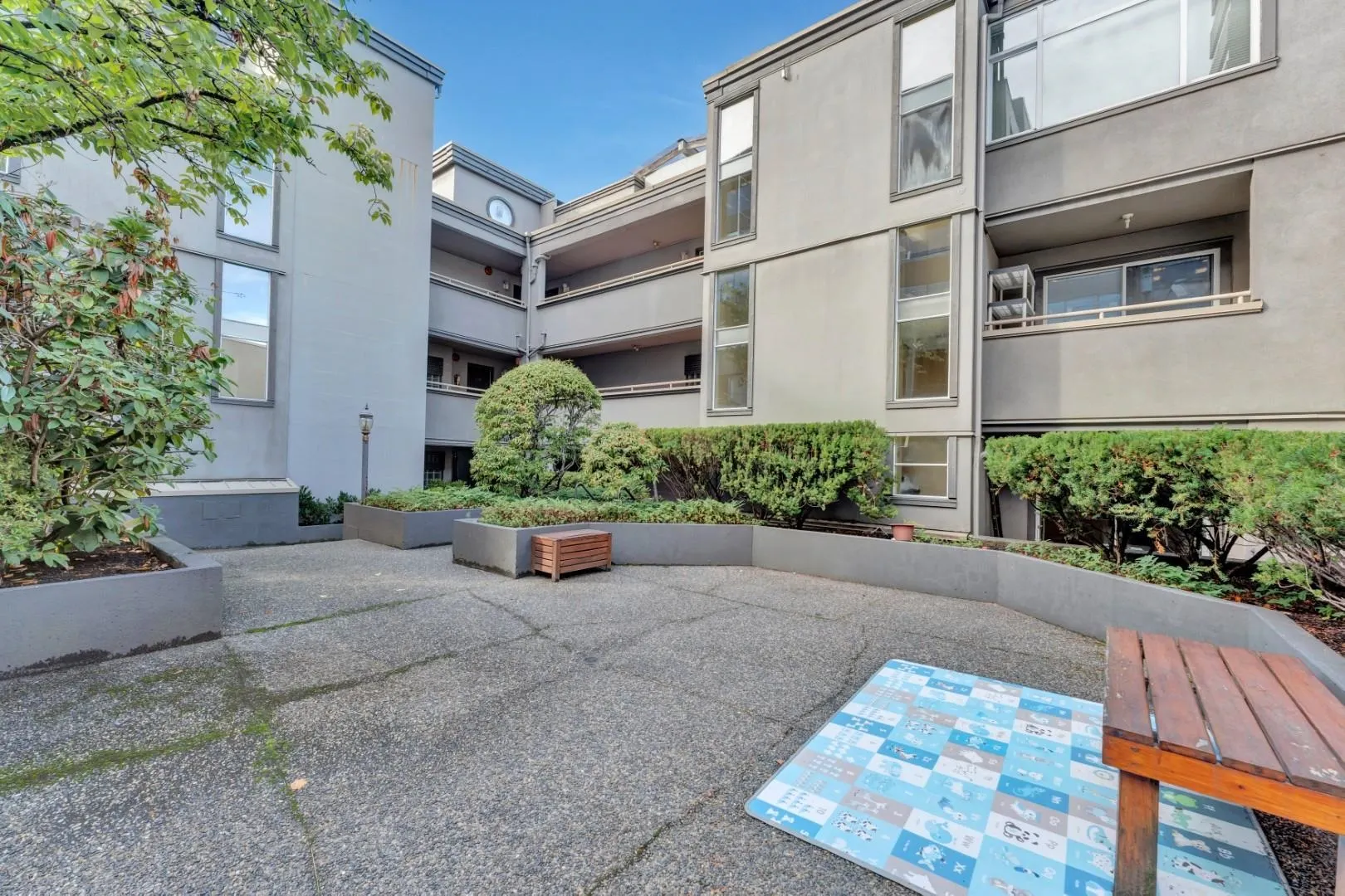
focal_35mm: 15
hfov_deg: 101.9
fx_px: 545
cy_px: 448
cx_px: 672
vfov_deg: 78.8
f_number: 8
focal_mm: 14.6
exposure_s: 1/125
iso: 400
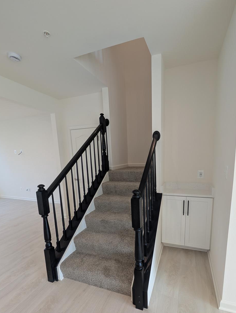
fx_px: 136
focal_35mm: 15
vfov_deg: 97.3
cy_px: 181
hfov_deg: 81.3
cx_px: 136
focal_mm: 2.02
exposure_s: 1/60
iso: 64
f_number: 1.7
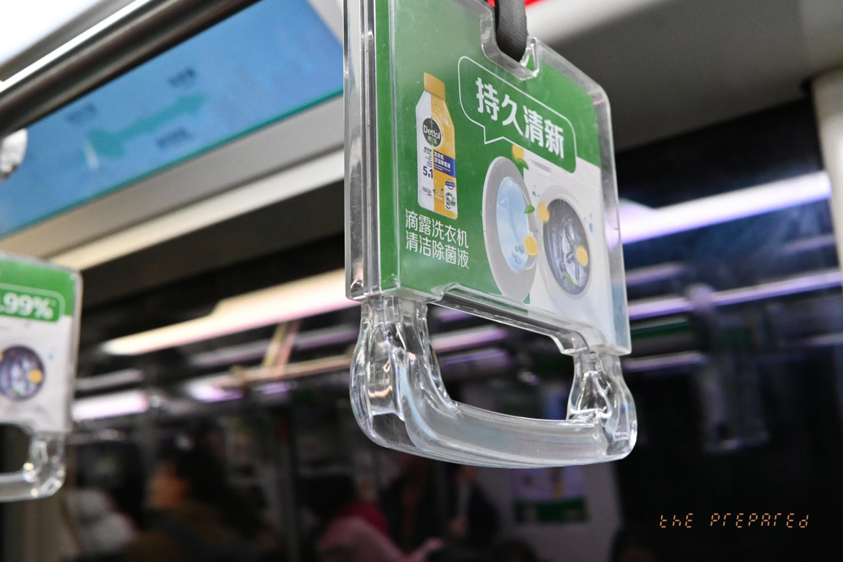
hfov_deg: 51.9
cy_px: 281
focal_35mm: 37
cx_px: 411
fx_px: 866
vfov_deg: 35.9
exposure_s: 1/100
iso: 1600
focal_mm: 24
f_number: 5
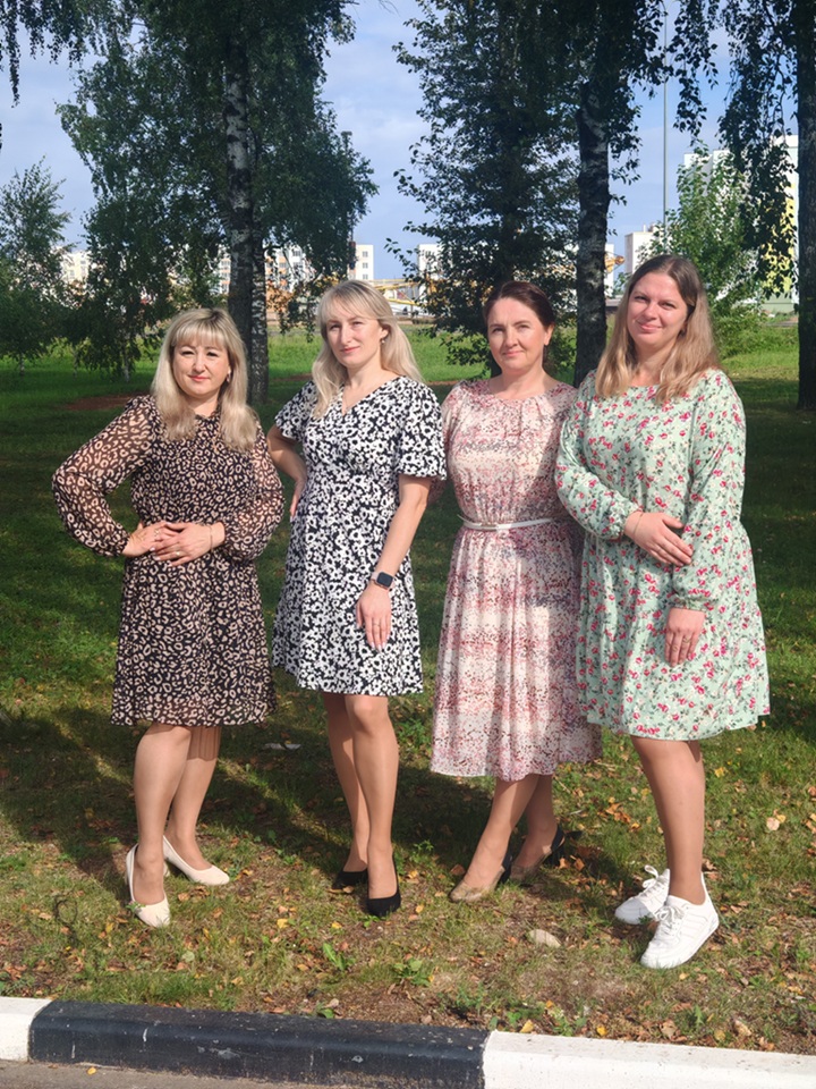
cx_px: 408
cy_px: 544
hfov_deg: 27.0
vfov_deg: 35.5
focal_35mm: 54
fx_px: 1697
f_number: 1.9
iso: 50
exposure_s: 1/1300
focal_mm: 6.67
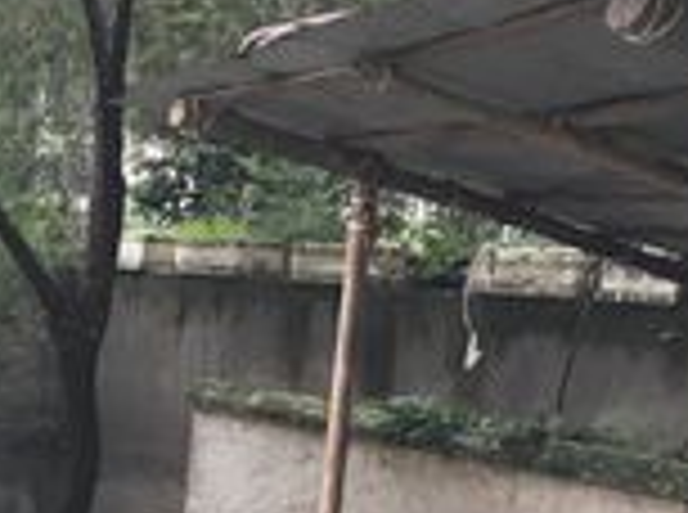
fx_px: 1884
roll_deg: -2.5
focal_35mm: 95
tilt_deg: -3.2
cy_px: 367
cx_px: -135
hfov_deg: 19.5
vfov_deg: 15.4
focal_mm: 4.15
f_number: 2.2
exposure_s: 1/17
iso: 32
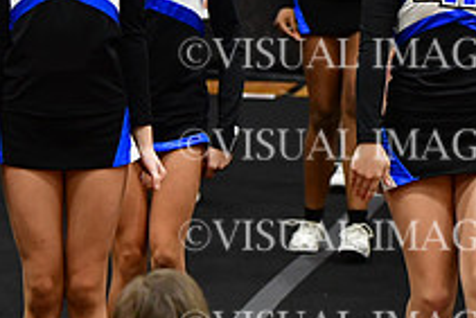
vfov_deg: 3.3
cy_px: 8
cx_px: 505
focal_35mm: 420
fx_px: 5557
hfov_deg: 4.9
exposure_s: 1/500
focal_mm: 102
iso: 4000
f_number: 3.5
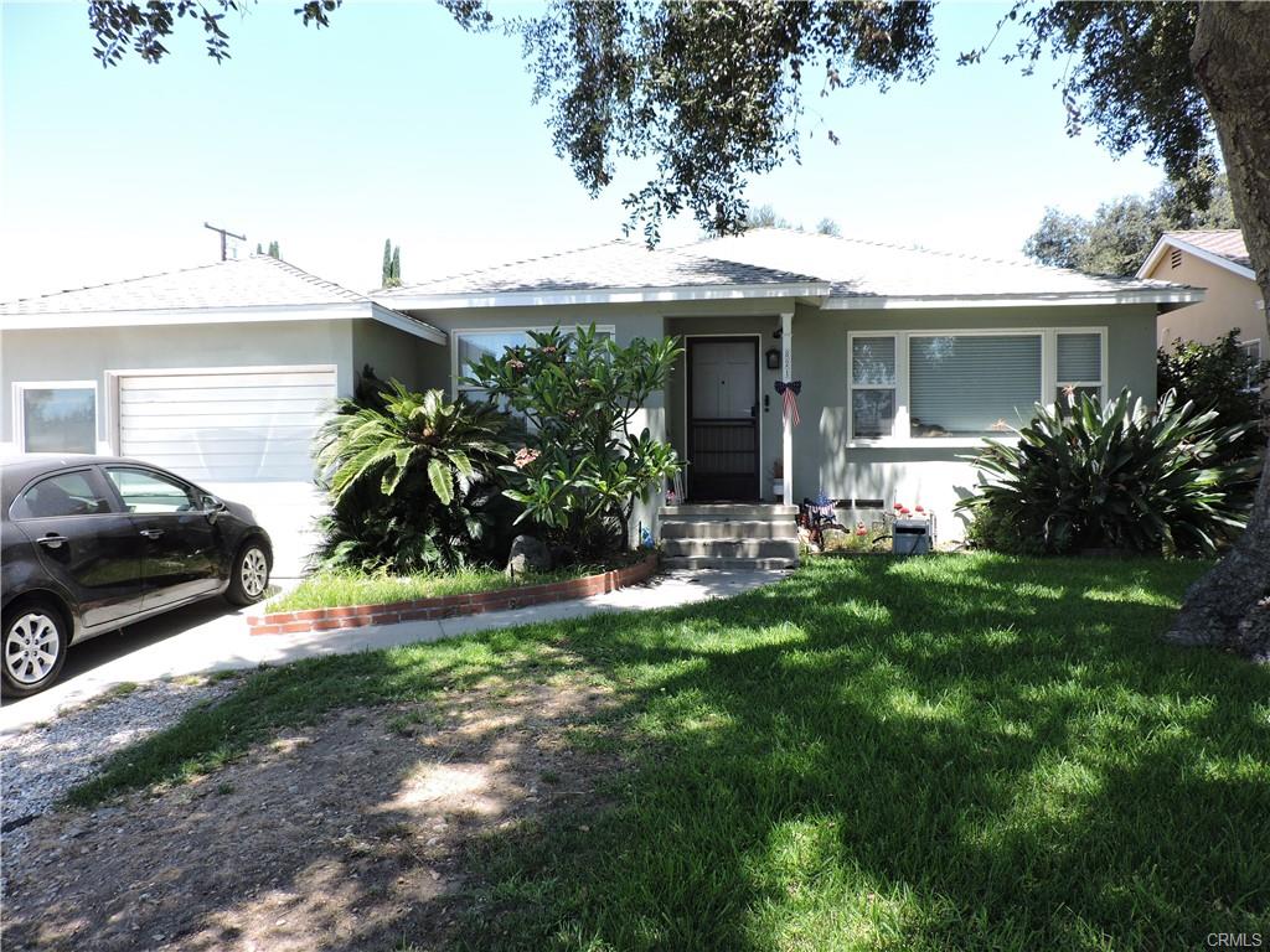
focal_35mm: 24
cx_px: 635
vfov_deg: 56.8
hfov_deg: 71.6
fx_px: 881
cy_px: 476
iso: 100
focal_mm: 4.3
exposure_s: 1/250
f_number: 3
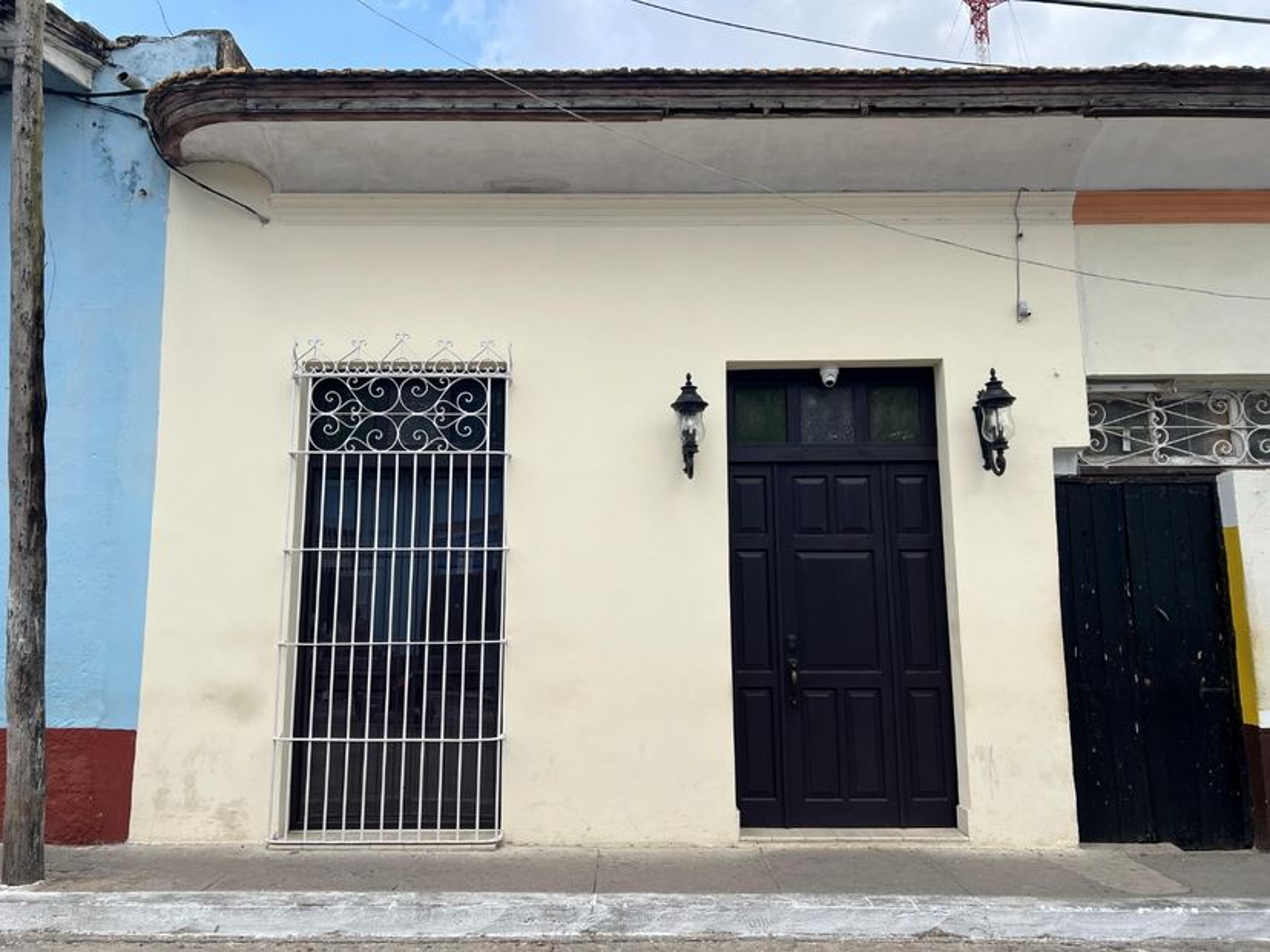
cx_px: 635
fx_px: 954
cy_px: 476
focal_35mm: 26
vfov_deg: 53.1
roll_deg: +0.5
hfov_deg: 67.3
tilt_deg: +8.5
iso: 50
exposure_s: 1/1808
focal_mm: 5.7
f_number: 1.5
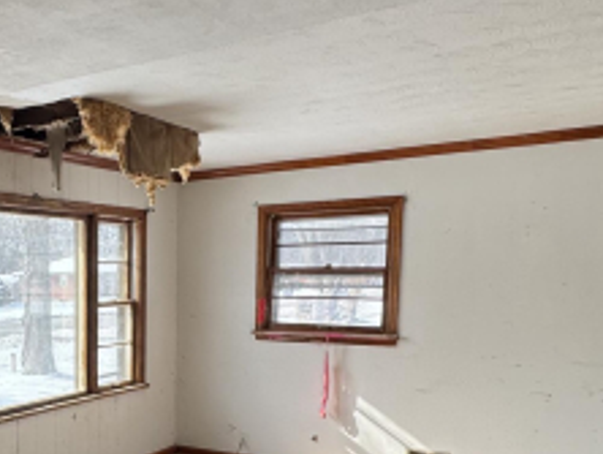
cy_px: 367
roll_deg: +1.5
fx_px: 732
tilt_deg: -5.4
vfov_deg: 33.4
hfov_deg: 40.3
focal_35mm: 42
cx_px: 26
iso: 40
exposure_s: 1/433
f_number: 2.2
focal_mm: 2.22
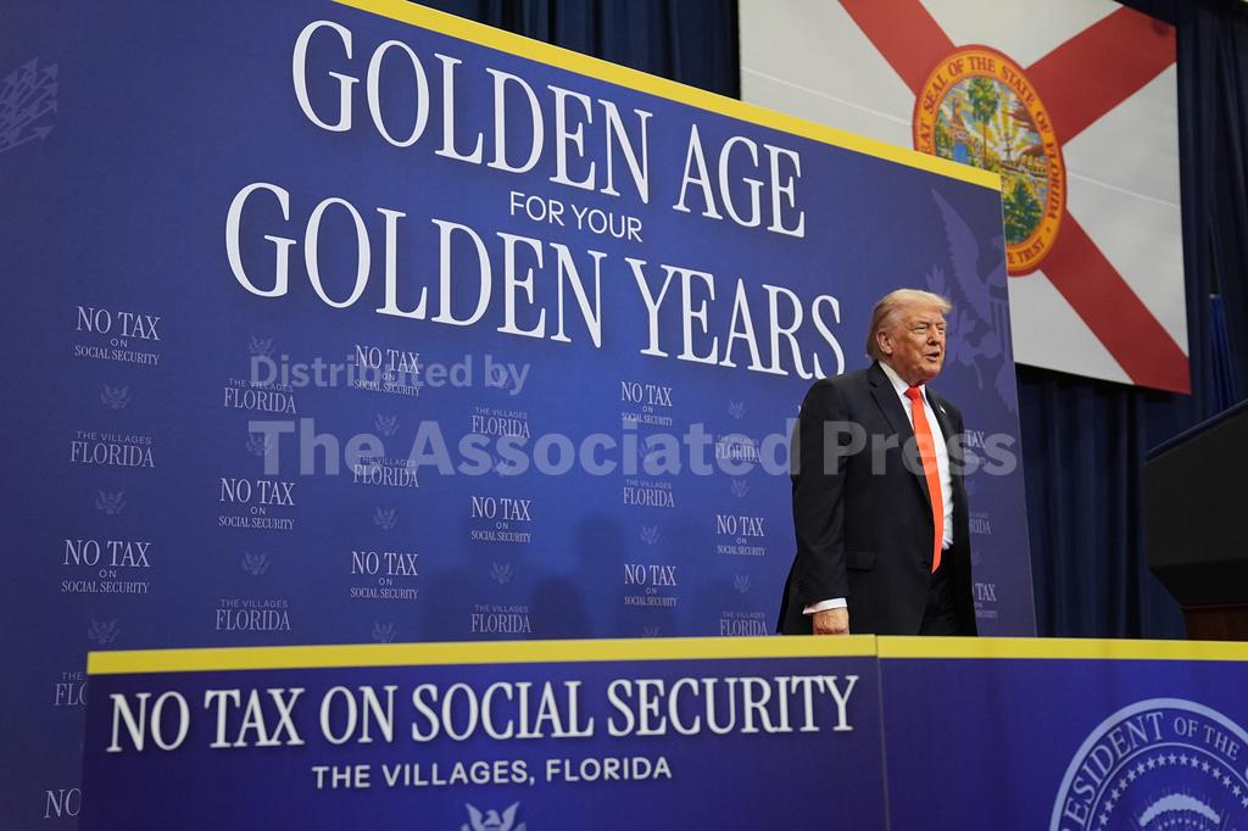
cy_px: 416
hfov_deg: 44.5
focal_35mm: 44
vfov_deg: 30.5
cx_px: 624
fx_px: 1525
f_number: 2.8
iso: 2000
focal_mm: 44
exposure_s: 1/800
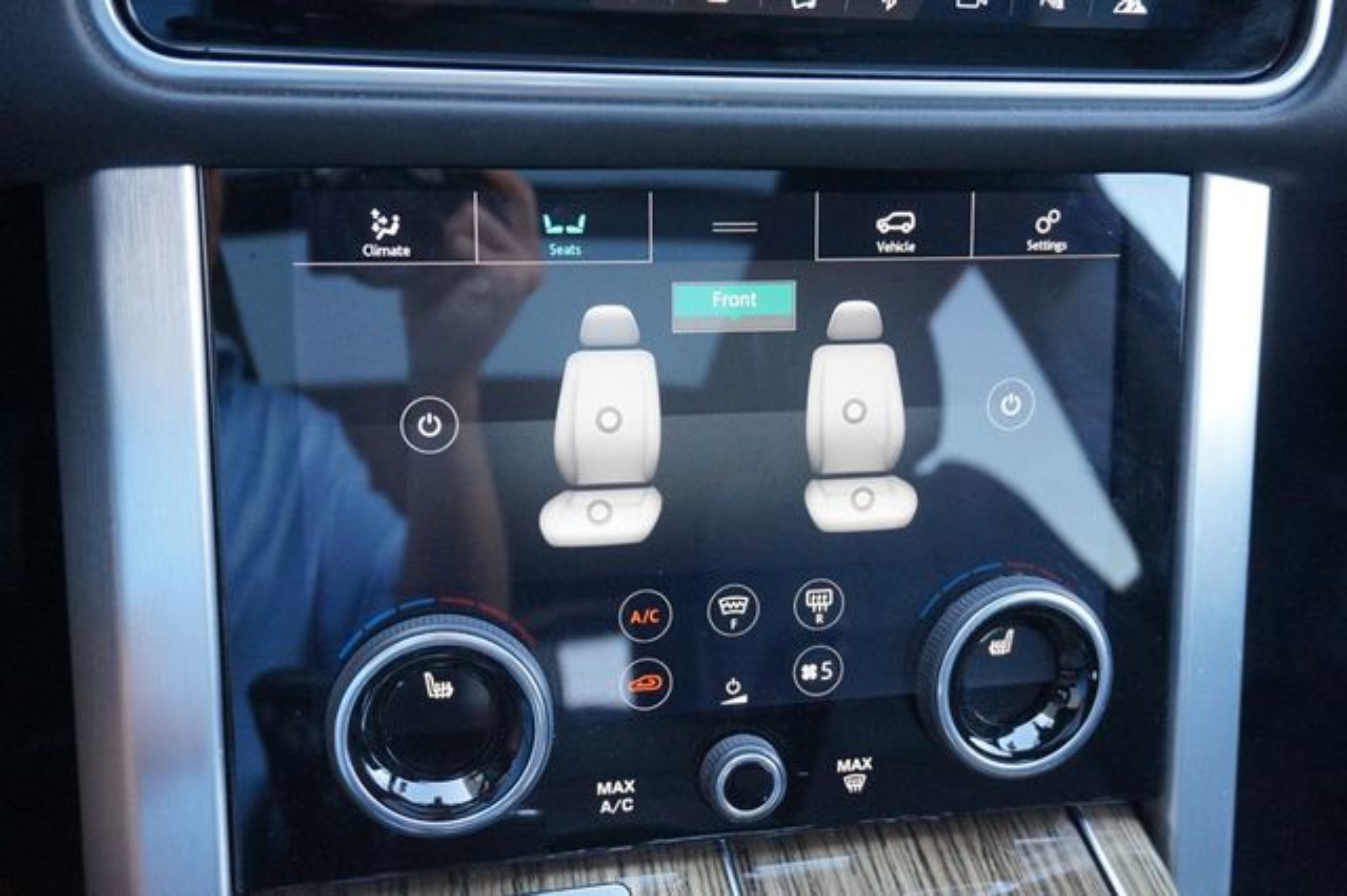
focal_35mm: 36
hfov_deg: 53.2
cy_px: 448
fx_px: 1346
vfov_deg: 36.8
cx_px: 674
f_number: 4.5
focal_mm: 24
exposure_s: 1/160
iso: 2000
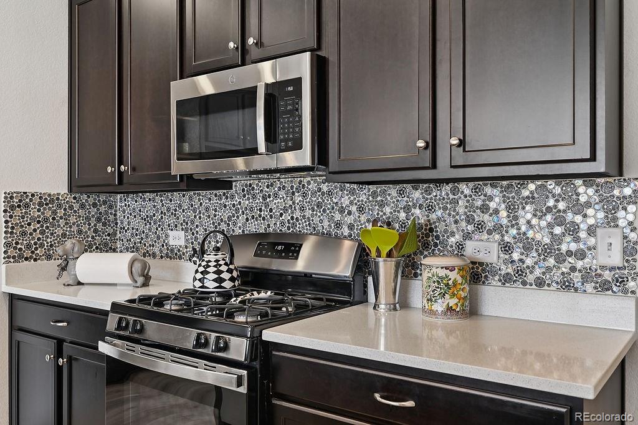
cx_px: 319
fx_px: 531
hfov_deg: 62.0
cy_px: 212
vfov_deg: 43.5
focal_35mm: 30
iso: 400
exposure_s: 1/40
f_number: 5.6
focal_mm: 30
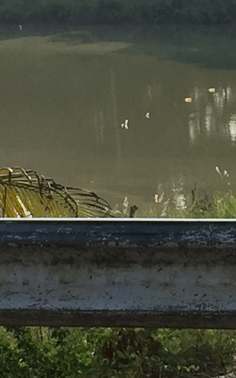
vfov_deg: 10.7
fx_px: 1997
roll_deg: +0.1
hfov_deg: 6.7
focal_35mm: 194
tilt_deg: -3.2
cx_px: 229
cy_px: 42
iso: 32
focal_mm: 4.15
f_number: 2.2
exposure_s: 1/1364
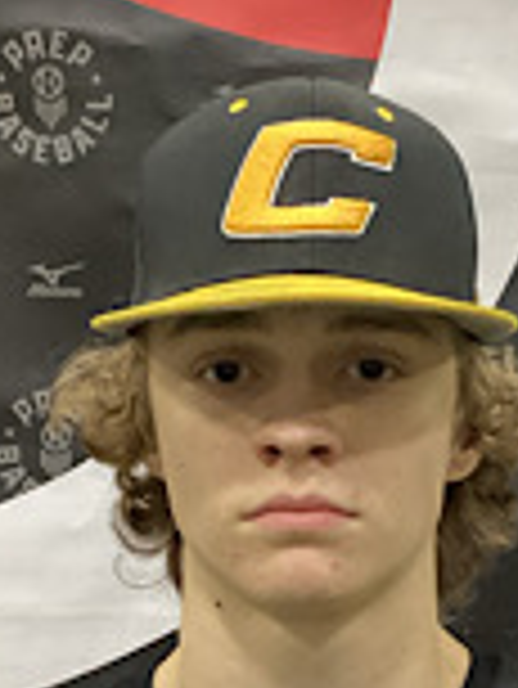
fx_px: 1614
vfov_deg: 23.8
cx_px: 320
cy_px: 522
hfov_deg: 18.2
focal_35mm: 81
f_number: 2.4
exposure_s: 1/40
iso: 400
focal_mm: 3.3
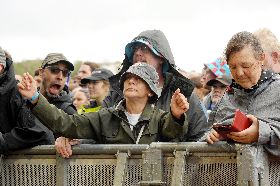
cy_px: 93
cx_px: 140
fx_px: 816
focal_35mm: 105
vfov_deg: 13.0
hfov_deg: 19.5
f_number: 6.3
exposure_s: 1/500
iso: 400
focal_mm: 105
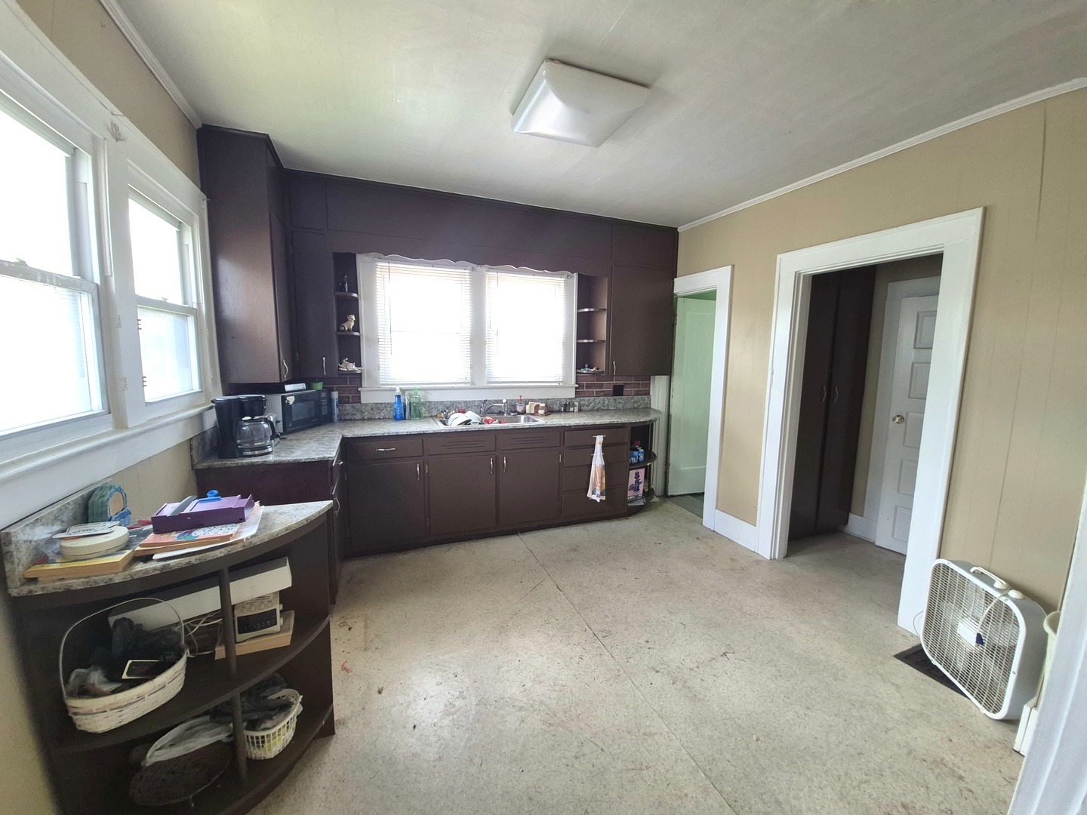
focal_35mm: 13
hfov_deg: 106.2
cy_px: 408
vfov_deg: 89.9
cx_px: 544
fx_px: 408
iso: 125
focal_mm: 1.74
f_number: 2.2
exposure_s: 1/100
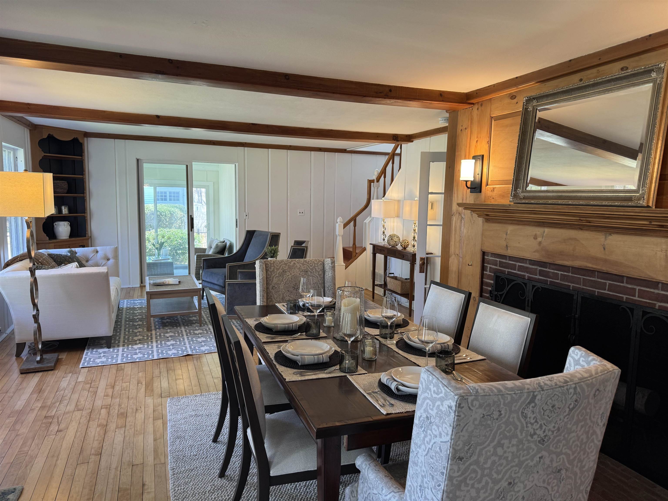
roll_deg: -1.5
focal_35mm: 24
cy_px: 250
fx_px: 463
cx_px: 334
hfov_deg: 71.6
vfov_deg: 56.8
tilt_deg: -7.2
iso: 100
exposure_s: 1/60
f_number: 1.78
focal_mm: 6.76
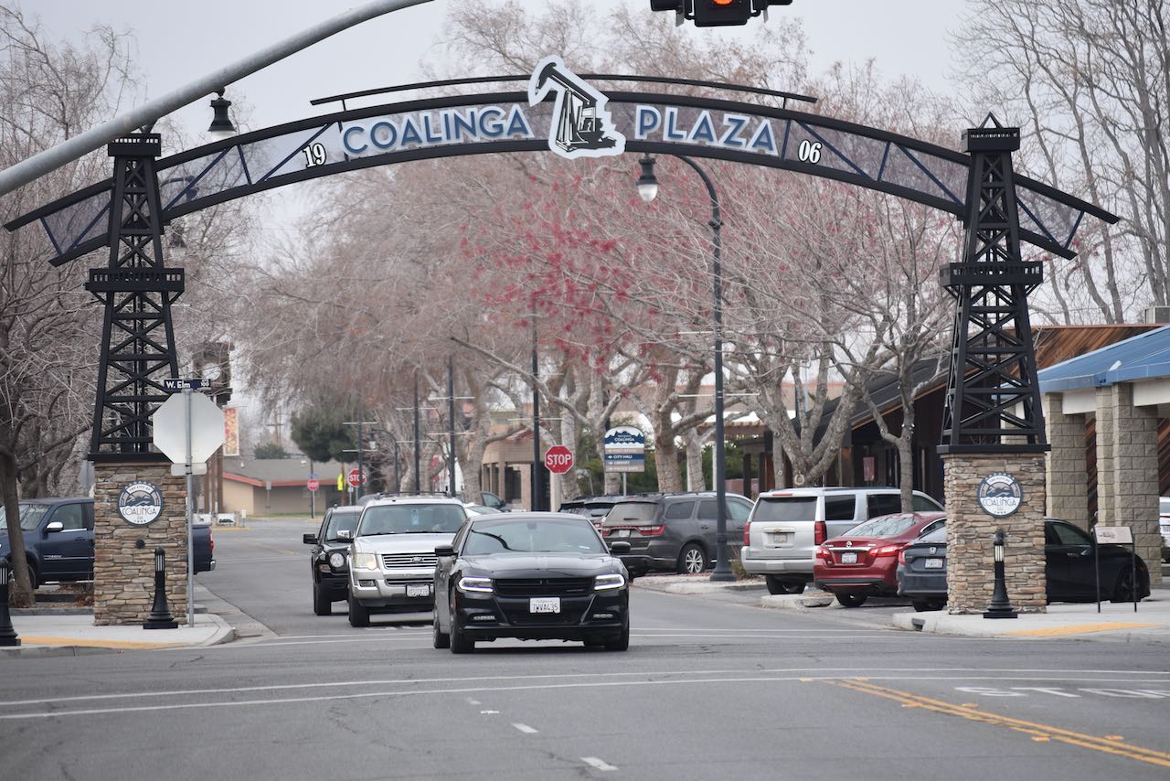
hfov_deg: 13.4
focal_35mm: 153
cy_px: 390
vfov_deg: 9.0
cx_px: 585
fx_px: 4973
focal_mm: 102
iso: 220
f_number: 5.6
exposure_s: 1/500
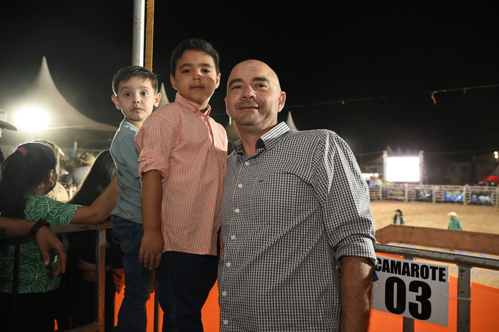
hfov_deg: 60.3
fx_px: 429
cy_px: 166
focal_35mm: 31
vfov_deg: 42.3
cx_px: 250
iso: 4000
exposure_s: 1/60
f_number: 4
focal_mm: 31
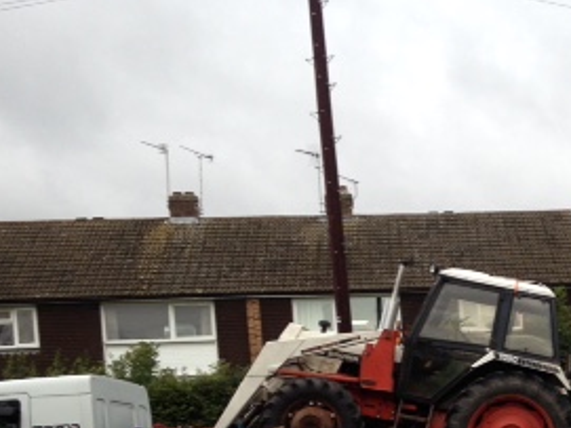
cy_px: 487
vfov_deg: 18.1
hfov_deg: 24.0
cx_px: 565
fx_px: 1286
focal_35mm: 78
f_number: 2.4
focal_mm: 4.12
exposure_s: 1/616
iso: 50
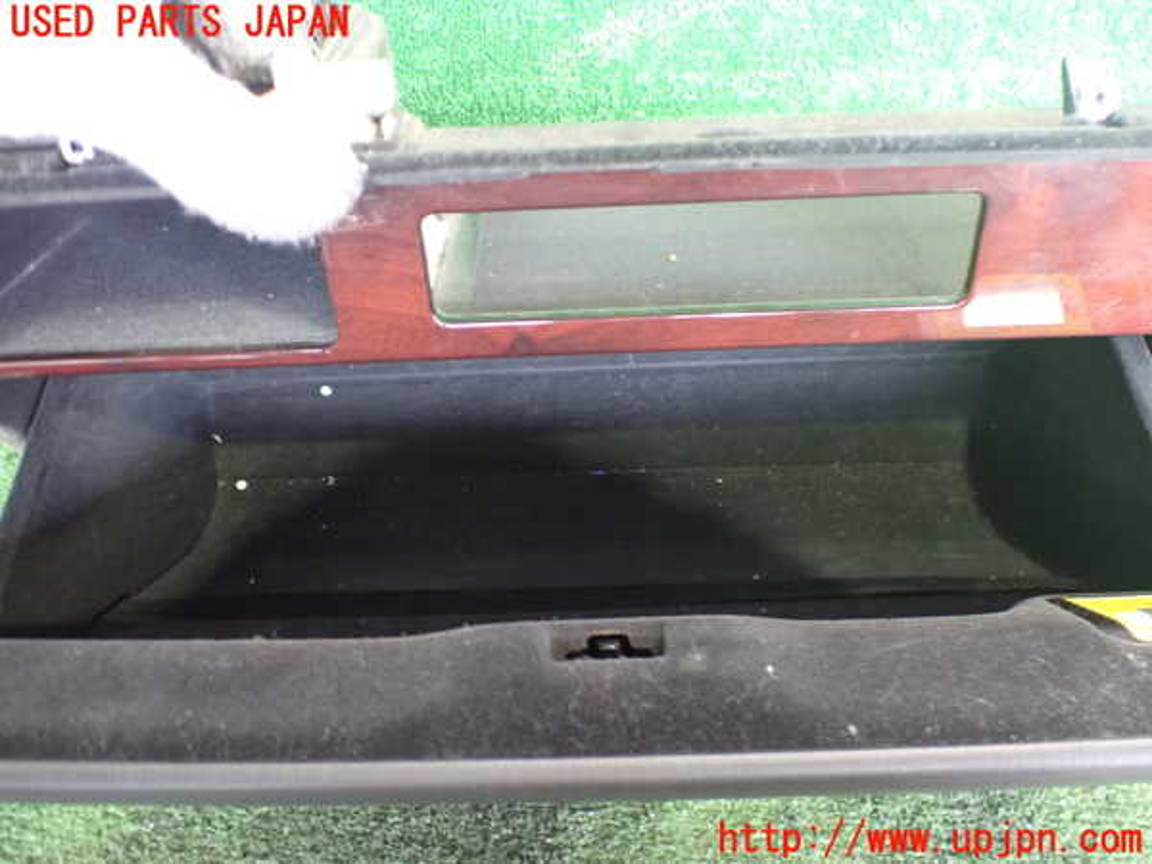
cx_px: 576
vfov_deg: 46.8
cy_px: 432
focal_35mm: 30
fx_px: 998
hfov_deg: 60.0
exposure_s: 1/30
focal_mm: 5.4
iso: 1250
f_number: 2.3
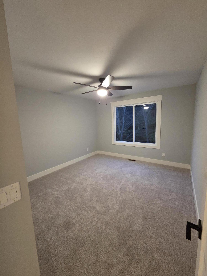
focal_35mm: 13
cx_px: 104
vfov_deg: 106.2
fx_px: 104
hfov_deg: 89.9
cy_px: 138
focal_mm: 2.2
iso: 1000
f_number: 2.2
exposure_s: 1/60
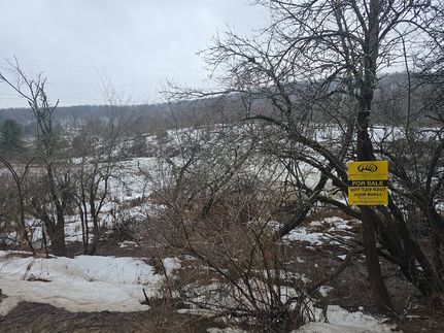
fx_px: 295
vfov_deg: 58.9
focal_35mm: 23
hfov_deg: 73.9
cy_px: 166
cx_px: 222
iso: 32
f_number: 1.7
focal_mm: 6.3
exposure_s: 1/180
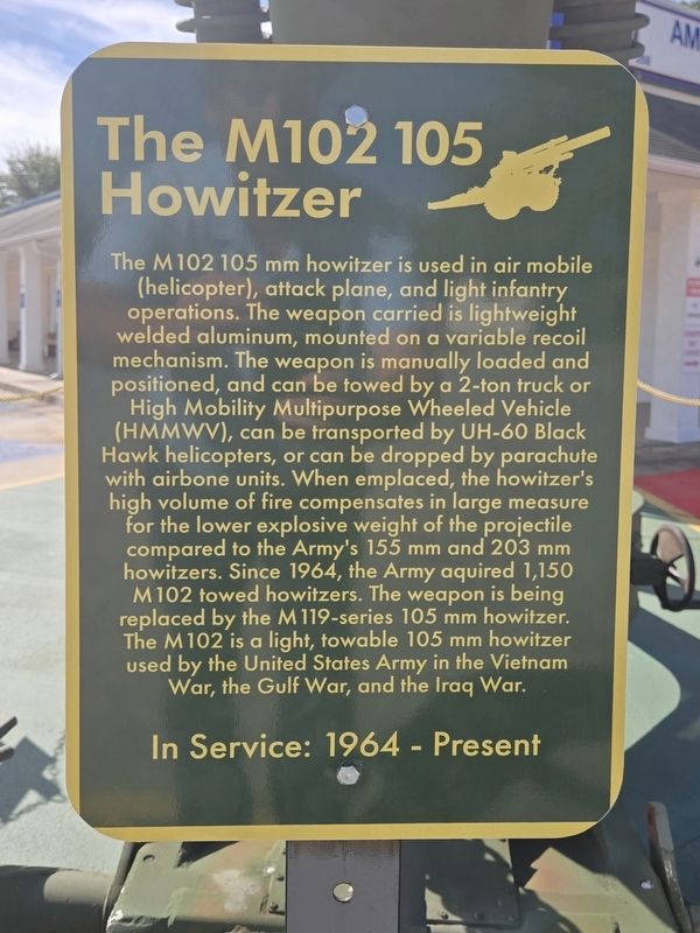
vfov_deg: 73.9
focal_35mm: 23
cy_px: 466
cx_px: 350
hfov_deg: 58.9
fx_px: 620
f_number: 1.8
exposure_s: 1/2000
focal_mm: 5.4
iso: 25
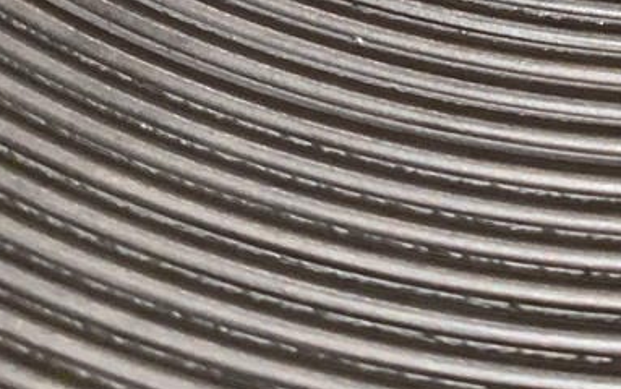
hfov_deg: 17.2
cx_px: 765
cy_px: -457
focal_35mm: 115
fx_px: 1948
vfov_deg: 10.3
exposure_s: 1/60
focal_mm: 4.25
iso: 250
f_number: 1.8
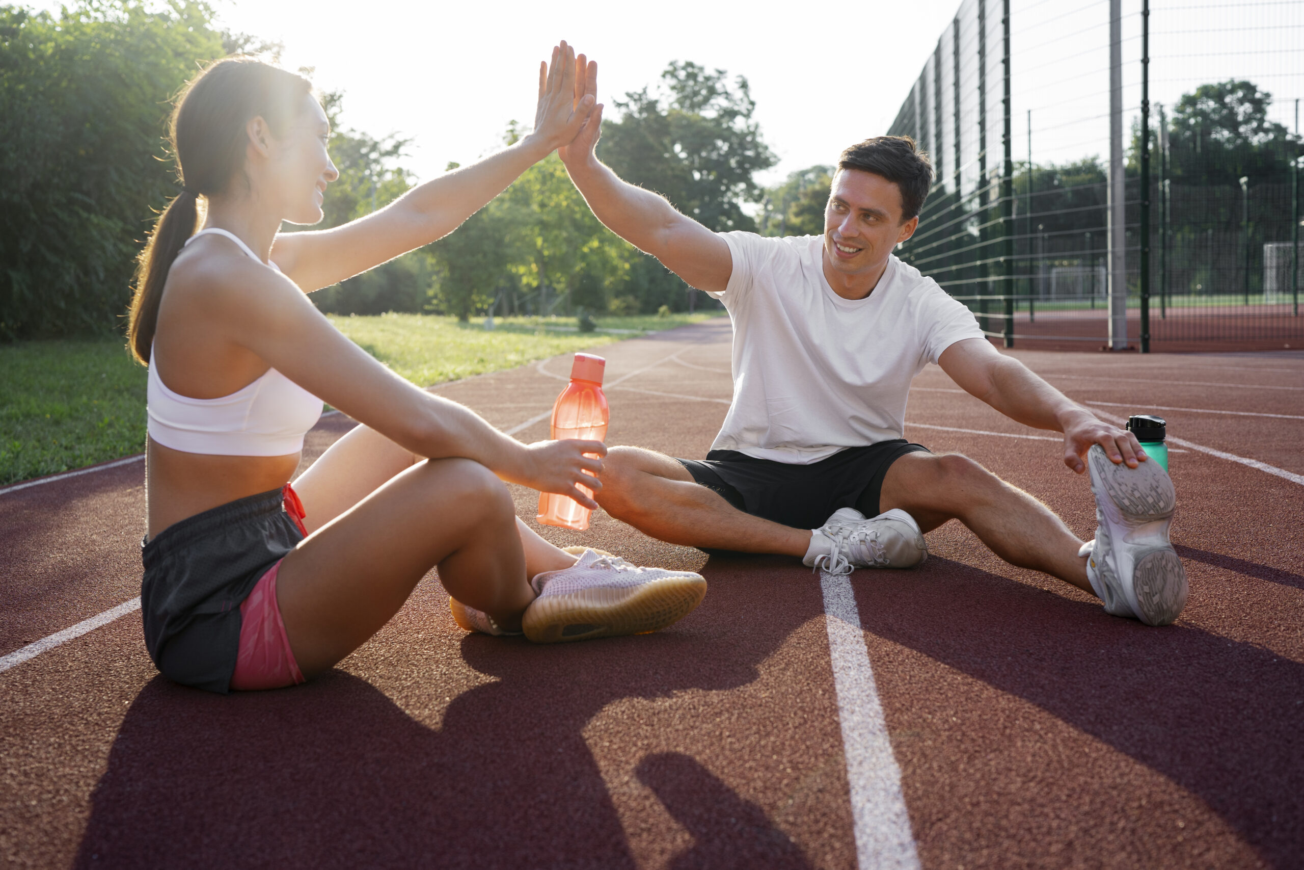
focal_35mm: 40
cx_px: 652
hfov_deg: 48.5
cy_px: 435
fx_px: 1449
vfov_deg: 33.4
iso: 250
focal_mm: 40
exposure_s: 1/640
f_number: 4
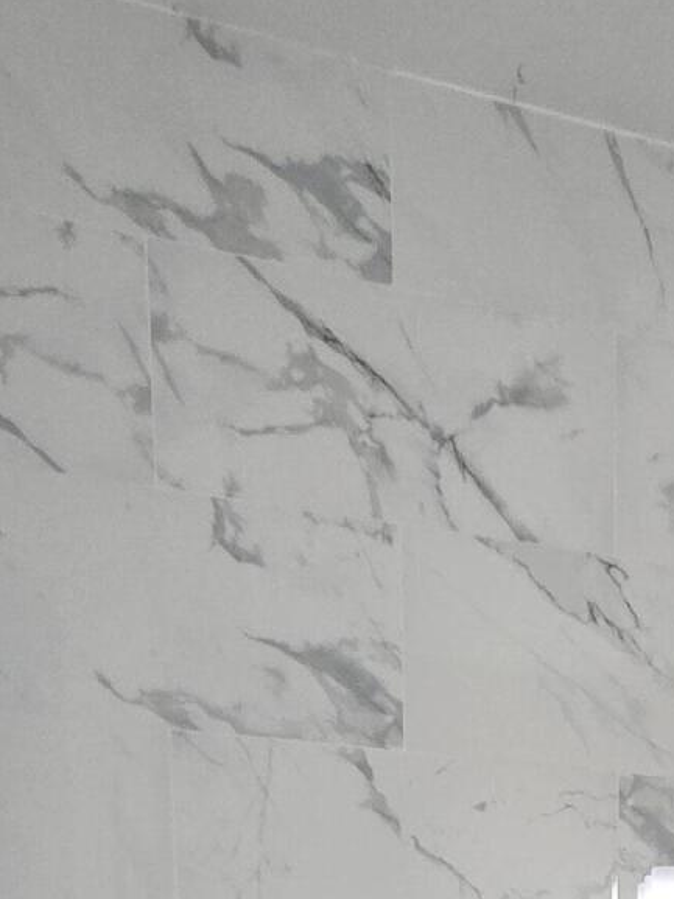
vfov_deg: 30.0
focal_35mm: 45
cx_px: 792
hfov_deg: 28.3
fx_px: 1169
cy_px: 1261
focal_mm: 2.2
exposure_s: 1/60
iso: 100
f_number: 2.2
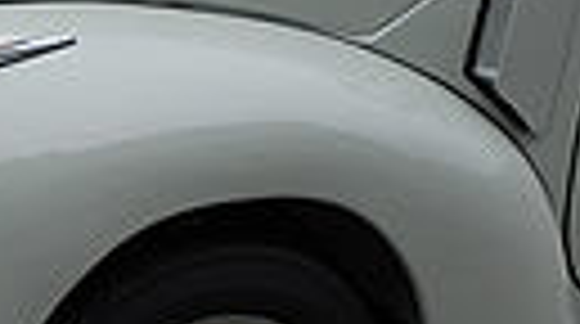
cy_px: 11
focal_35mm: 307
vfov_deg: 3.9
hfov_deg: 7.0
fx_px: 4713
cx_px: 643
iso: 200
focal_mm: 42
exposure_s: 1/250
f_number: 8
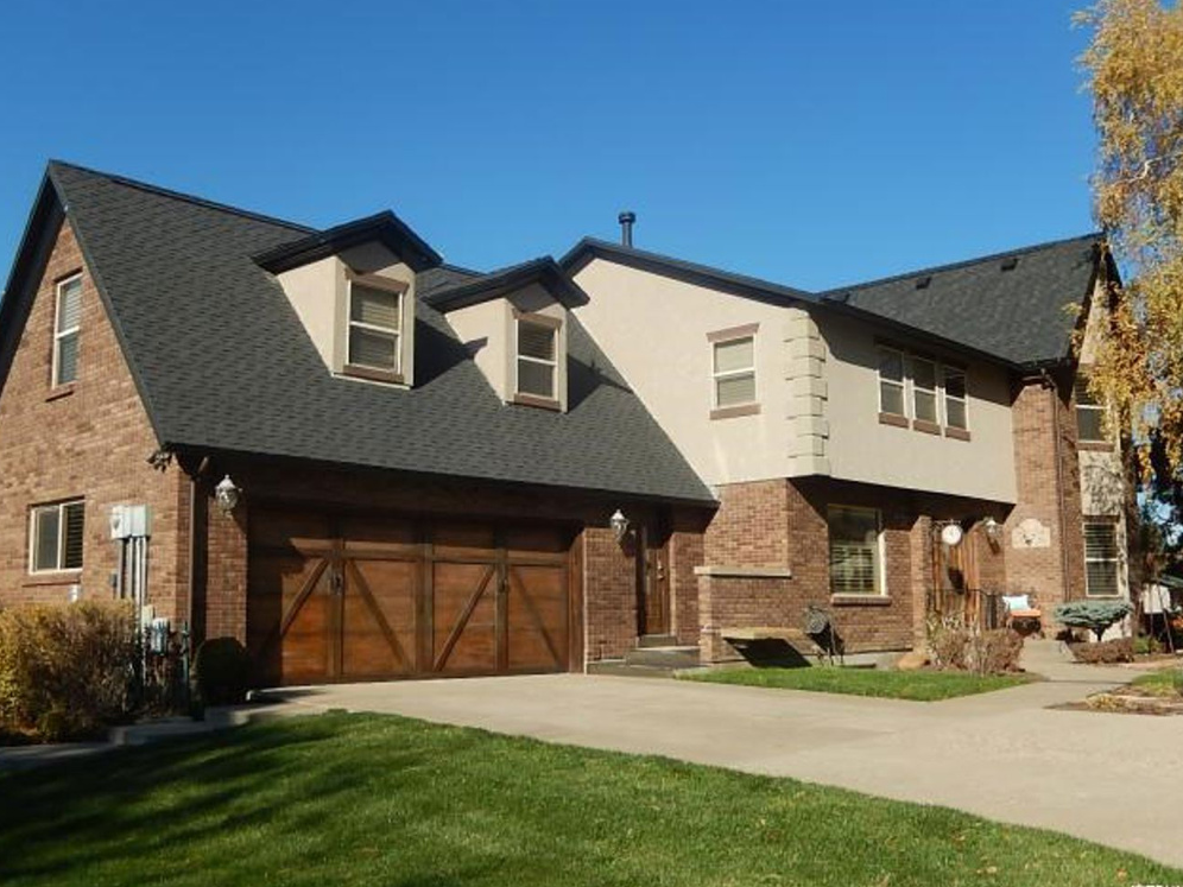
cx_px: 584
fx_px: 1264
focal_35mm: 37
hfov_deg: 50.1
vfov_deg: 38.7
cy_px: 443
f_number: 4
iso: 125
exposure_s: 1/1250
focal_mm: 6.5
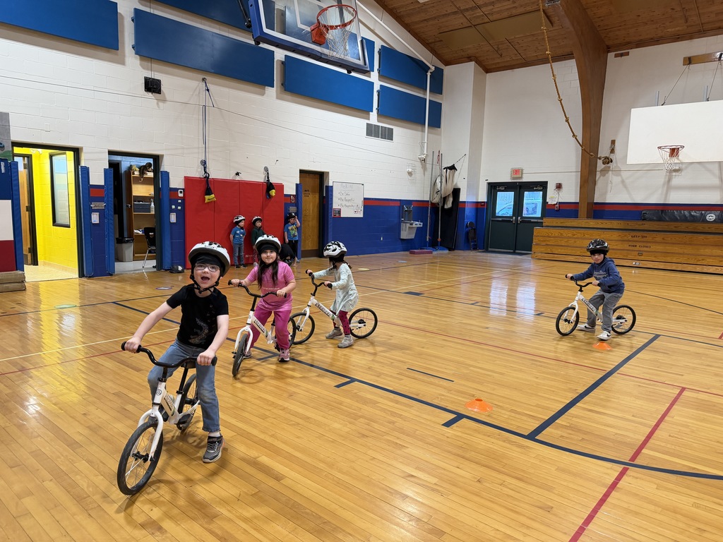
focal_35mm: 24
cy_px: 271
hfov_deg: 71.6
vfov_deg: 56.8
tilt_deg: -8.7
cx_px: 362
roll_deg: -0.6
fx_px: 501
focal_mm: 6.76
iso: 200
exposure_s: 1/76
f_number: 1.78
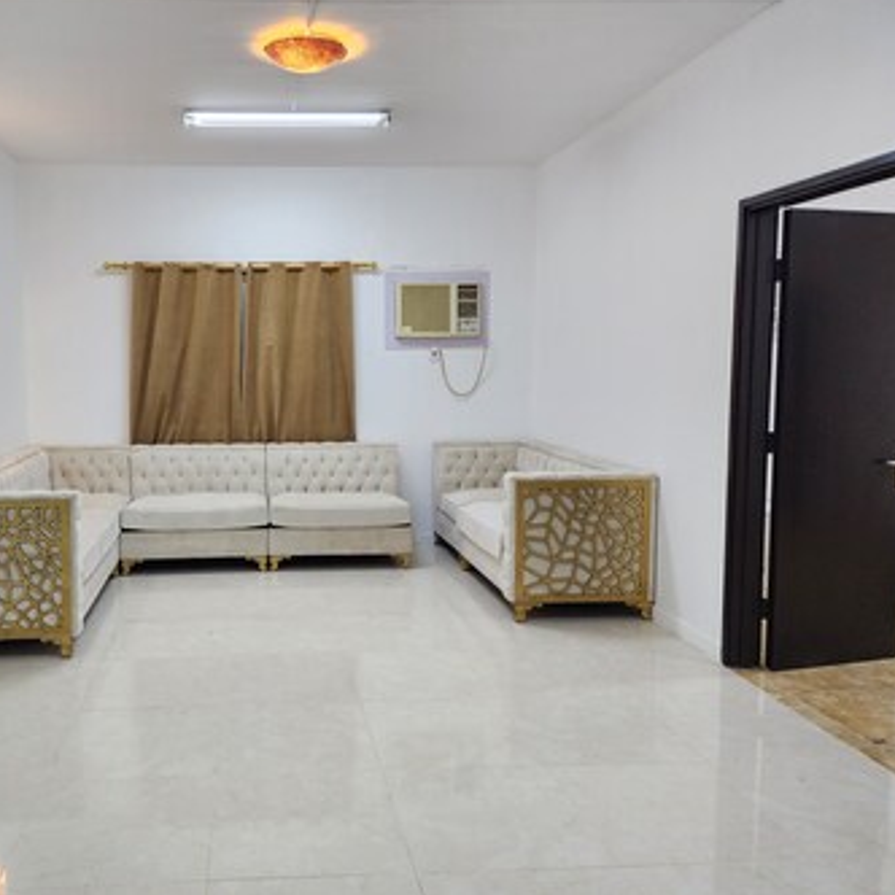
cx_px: 290
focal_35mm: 28
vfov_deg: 57.3
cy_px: 443
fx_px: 819
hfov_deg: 55.9
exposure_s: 1/120
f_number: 1.8
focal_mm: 6.4
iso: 250
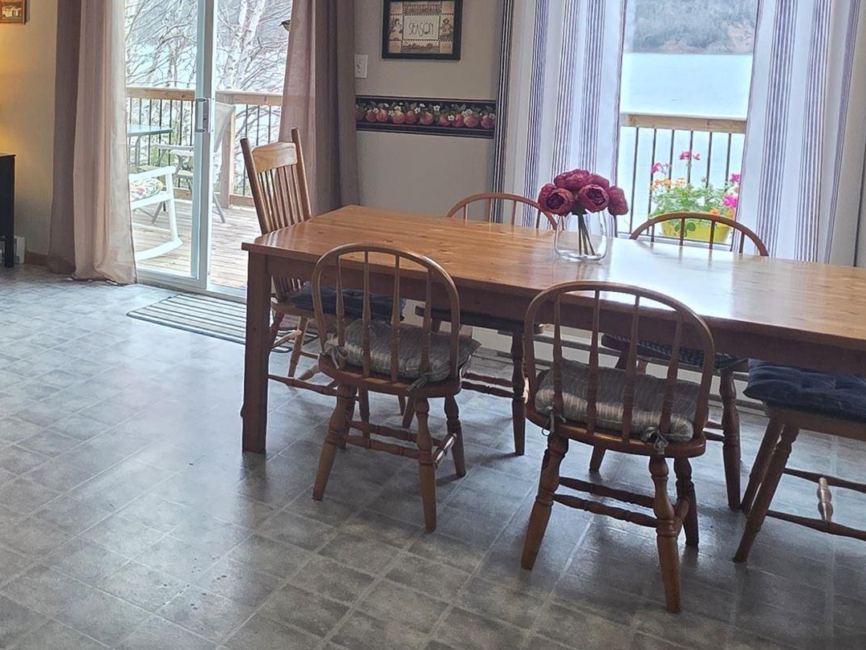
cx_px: 2
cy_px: 130
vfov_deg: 37.3
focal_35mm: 37
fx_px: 926
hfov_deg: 43.2
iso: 200
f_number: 1.9
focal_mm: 2.2
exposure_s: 1/120
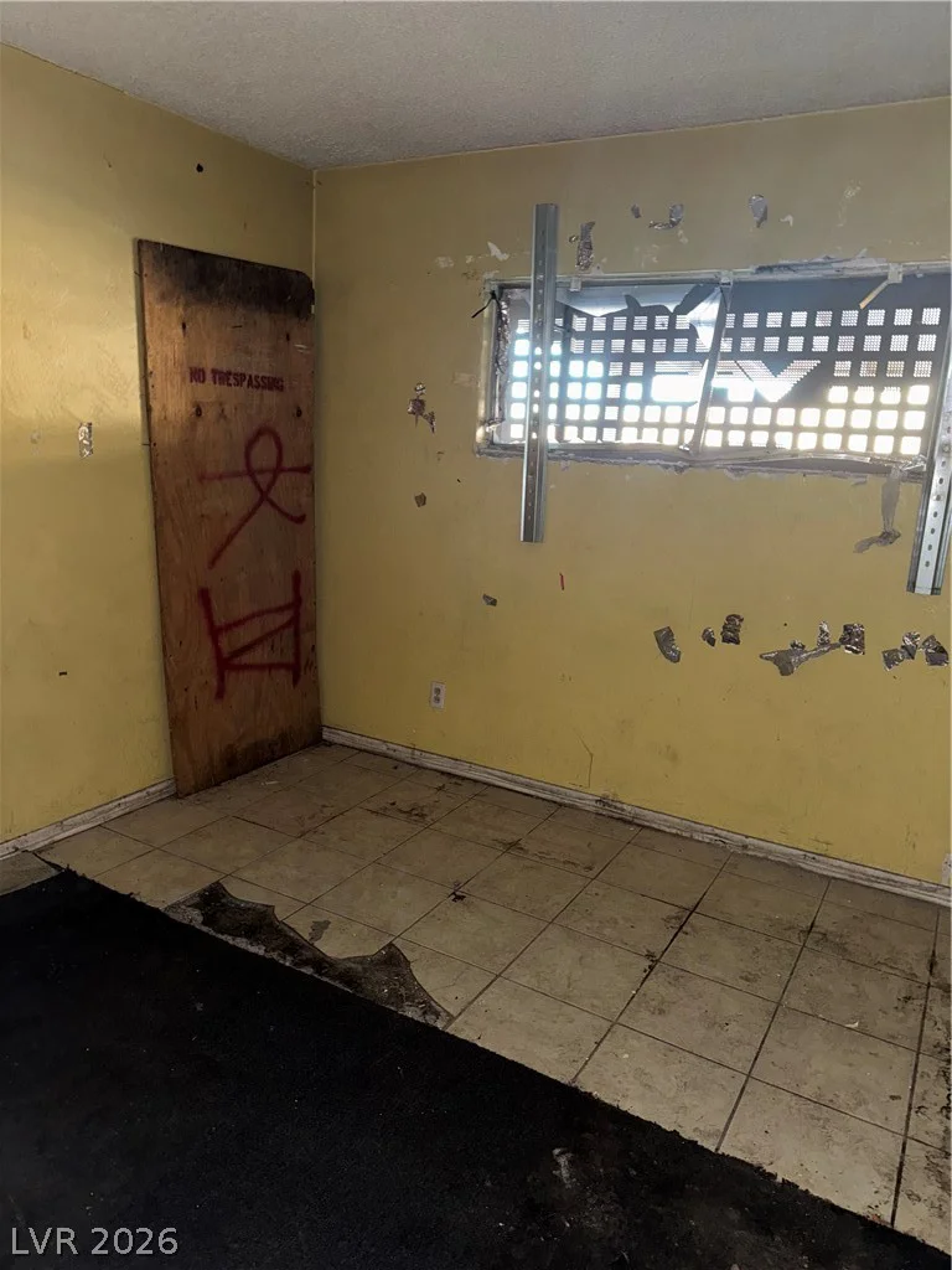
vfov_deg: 71.6
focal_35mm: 24
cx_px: 476
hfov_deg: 56.8
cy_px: 635
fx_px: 880
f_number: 1.78
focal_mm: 6.76
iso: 160
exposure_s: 1/4
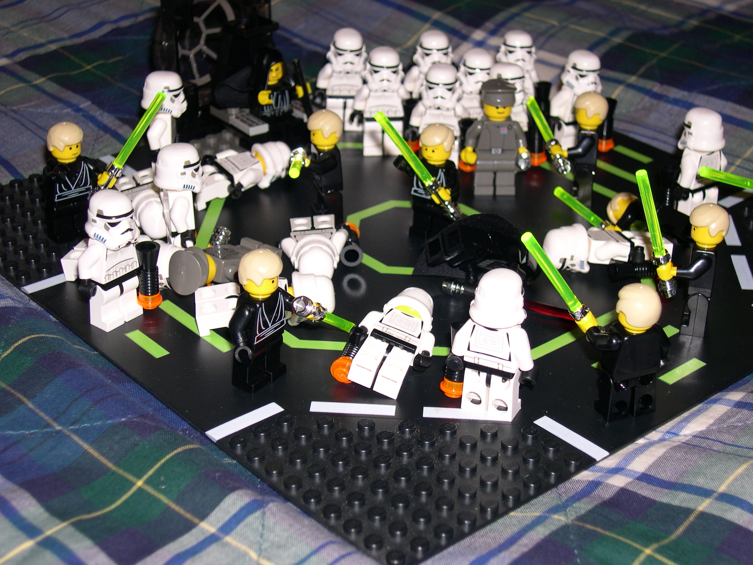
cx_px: 376
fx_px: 1349
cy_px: 282
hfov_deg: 31.2
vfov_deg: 23.7
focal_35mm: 62
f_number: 3.5
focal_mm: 13.2
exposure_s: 1/60
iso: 100
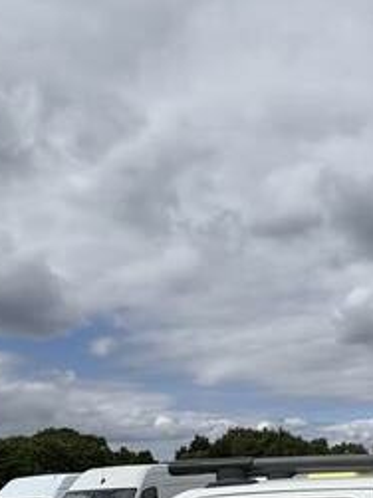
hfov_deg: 27.2
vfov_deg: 35.0
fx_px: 719
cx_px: 383
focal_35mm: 50
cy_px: 488
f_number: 2.2
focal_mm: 2.22
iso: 50
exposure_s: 1/4630
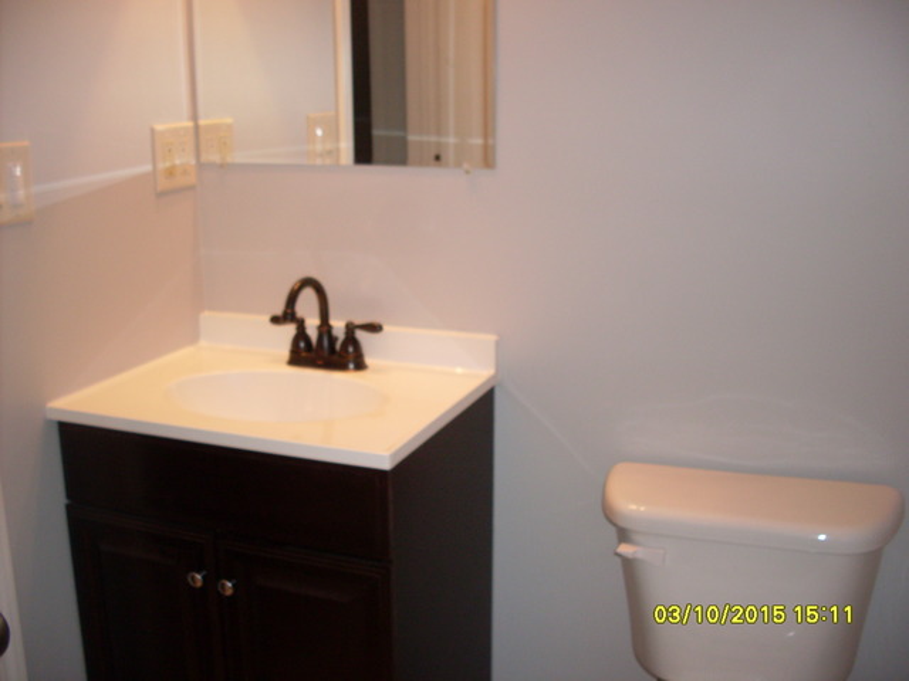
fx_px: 998
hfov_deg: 49.0
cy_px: 340
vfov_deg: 37.7
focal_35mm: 38
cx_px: 454
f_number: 2.8
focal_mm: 6.3
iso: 100
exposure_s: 1/45
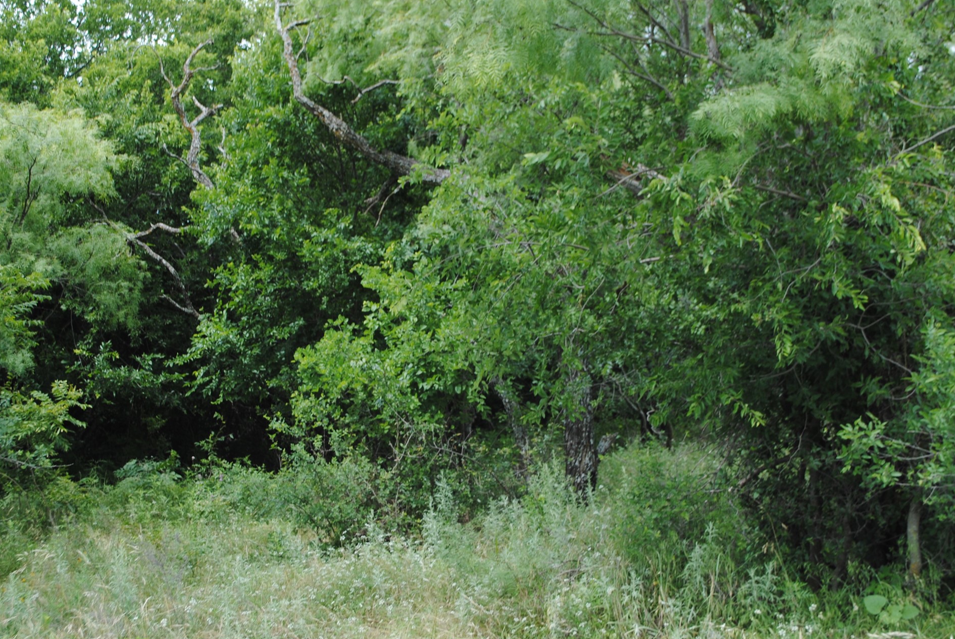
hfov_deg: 36.2
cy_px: 314
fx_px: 1460
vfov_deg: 24.7
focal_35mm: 55
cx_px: 446
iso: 100
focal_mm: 32
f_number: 5.6
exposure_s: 1/125
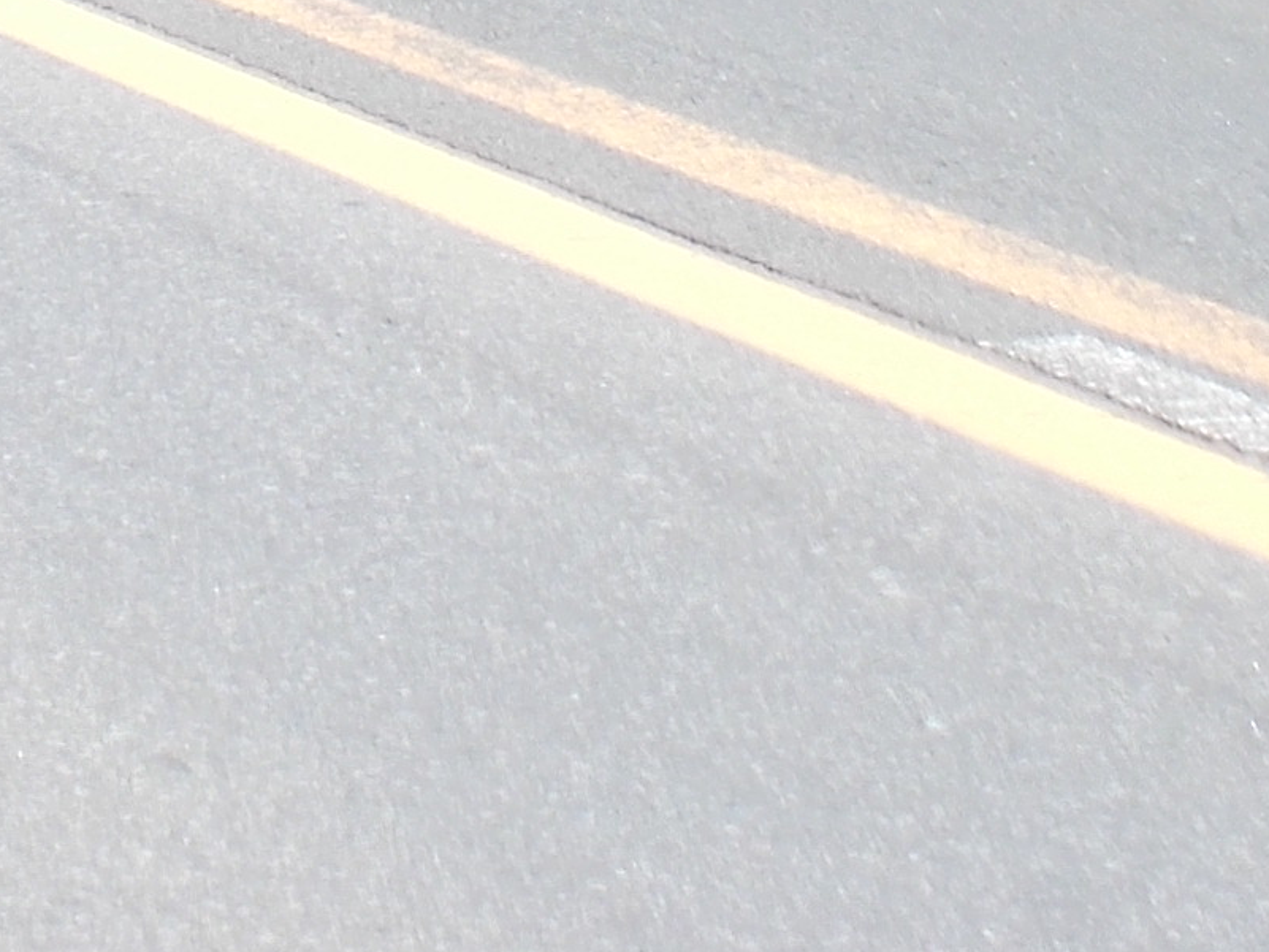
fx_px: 7516
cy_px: -1198
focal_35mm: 205
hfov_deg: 9.4
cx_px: -577
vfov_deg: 6.9
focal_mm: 6.4
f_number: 4.2
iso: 80
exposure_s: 1/320
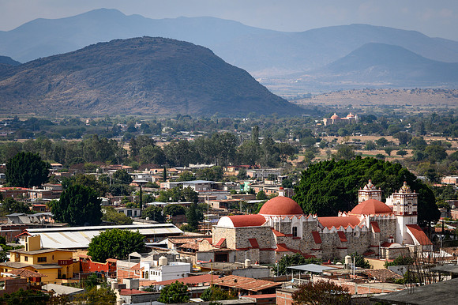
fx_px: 2150
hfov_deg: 12.2
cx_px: 229
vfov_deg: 8.1
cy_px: 144
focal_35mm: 169
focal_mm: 160
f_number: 11
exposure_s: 1/320
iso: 200
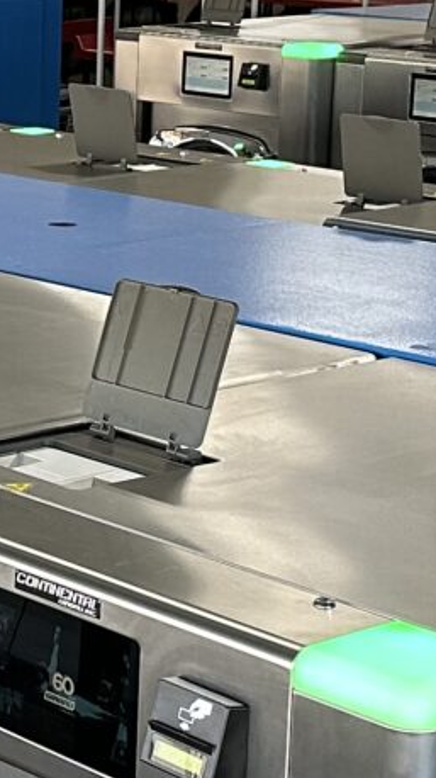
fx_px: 2409
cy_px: 375
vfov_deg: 18.3
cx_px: -126
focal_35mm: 117
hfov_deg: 10.1
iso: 200
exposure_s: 1/121
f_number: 1.78
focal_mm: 6.86
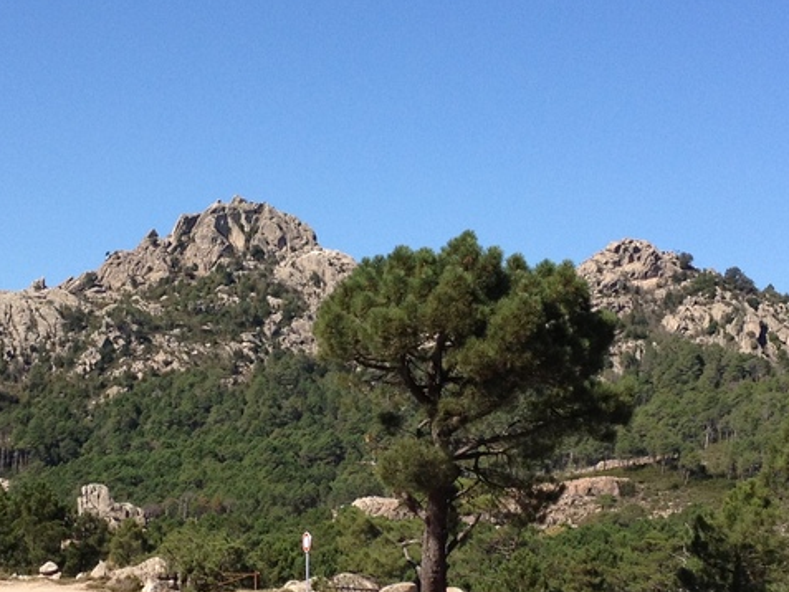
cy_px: 342
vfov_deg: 16.8
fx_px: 2006
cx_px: 313
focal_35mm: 88
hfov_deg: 22.2
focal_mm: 4.28
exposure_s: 1/1493
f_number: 2.4
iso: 64
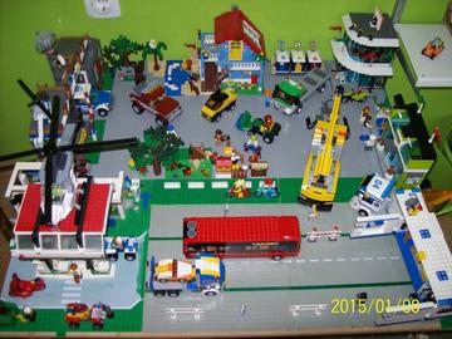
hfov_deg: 51.4
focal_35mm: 36
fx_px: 470
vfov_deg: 39.7
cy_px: 170
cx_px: 226
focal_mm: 6
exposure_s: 1/64
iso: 200
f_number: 2.7
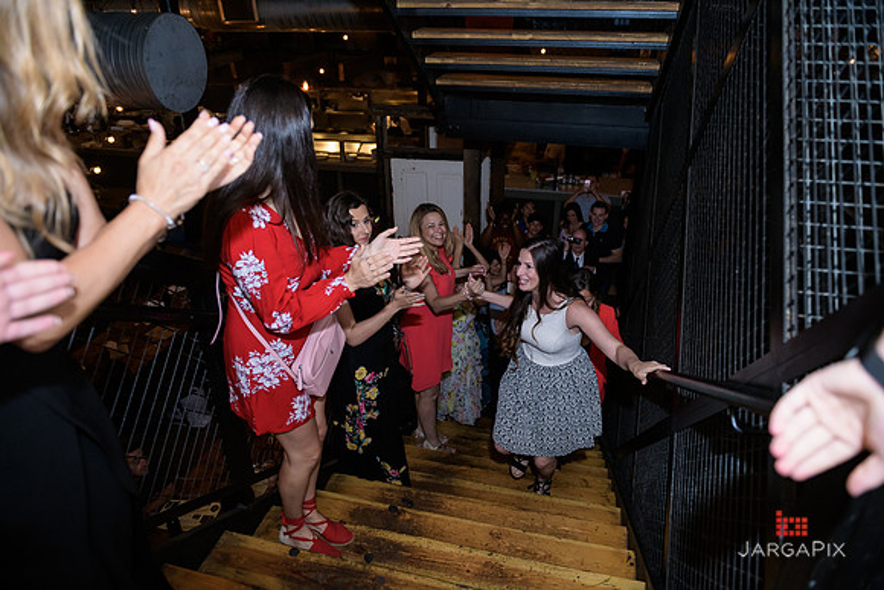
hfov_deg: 73.7
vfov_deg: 53.2
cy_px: 295
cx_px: 442
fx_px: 589
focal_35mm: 24
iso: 1000
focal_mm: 24
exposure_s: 1/250
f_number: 3.2
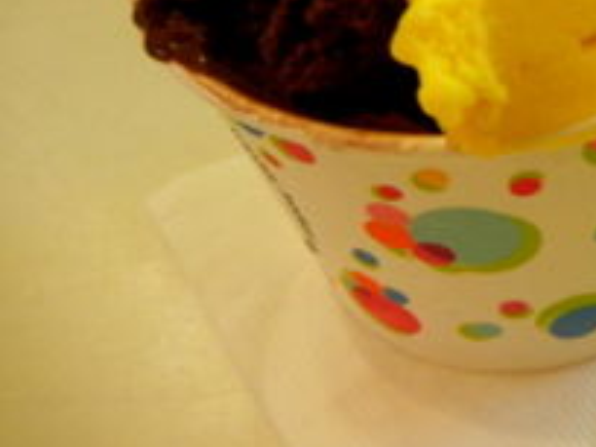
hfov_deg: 25.7
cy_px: 110
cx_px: 684
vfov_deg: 21.1
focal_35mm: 69
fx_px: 1188
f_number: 3.5
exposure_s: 1/5.9
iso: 400
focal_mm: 5.4
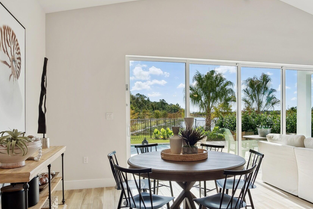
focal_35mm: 26
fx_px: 226
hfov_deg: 69.1
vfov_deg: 49.4
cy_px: 119
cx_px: 176
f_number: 8
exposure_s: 1/400
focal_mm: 12
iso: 200
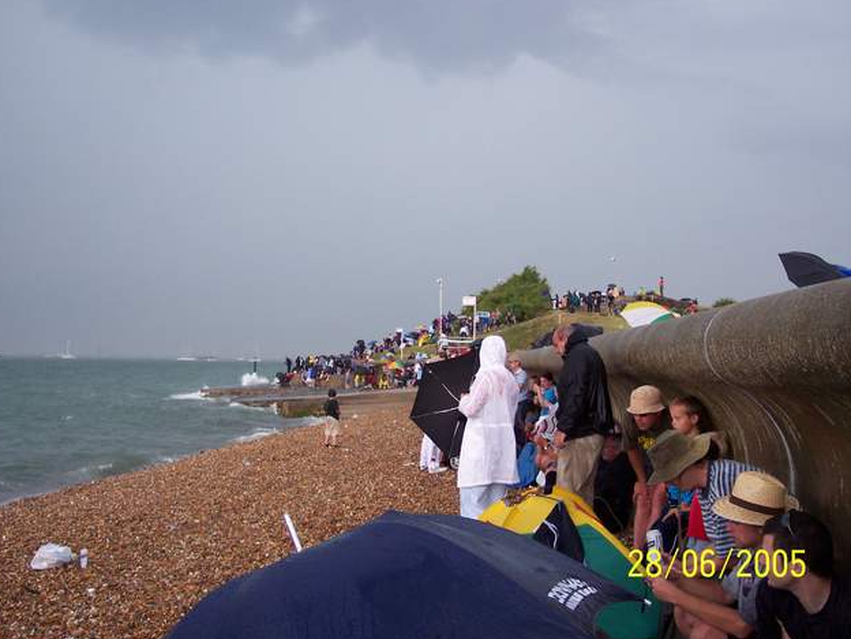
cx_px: 417
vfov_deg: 36.8
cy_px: 318
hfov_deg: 47.9
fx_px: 959
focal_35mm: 39
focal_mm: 8
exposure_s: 1/60
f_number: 2.8
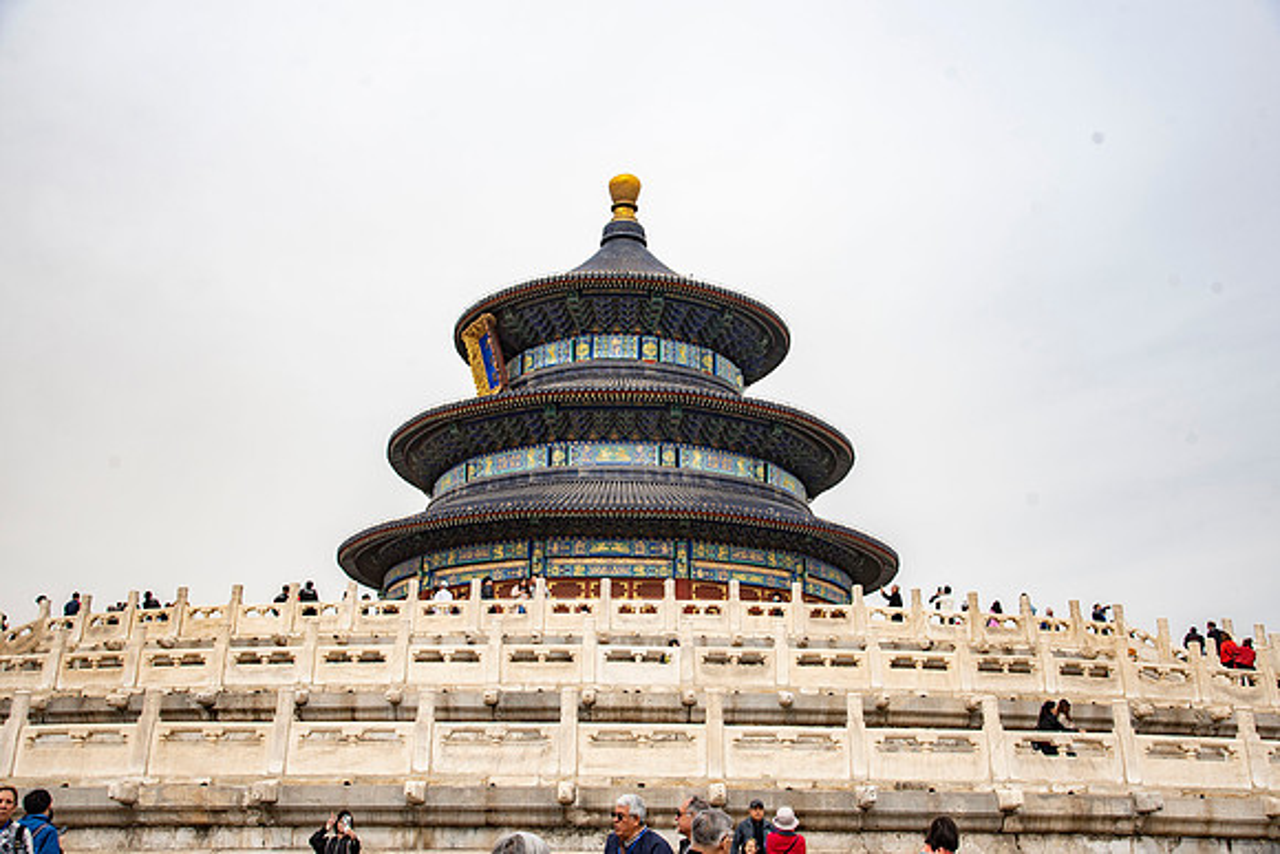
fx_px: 1209
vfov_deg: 38.9
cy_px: 427
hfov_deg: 55.8
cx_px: 640
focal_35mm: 34
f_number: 7.1
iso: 100
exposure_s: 1/400
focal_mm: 34
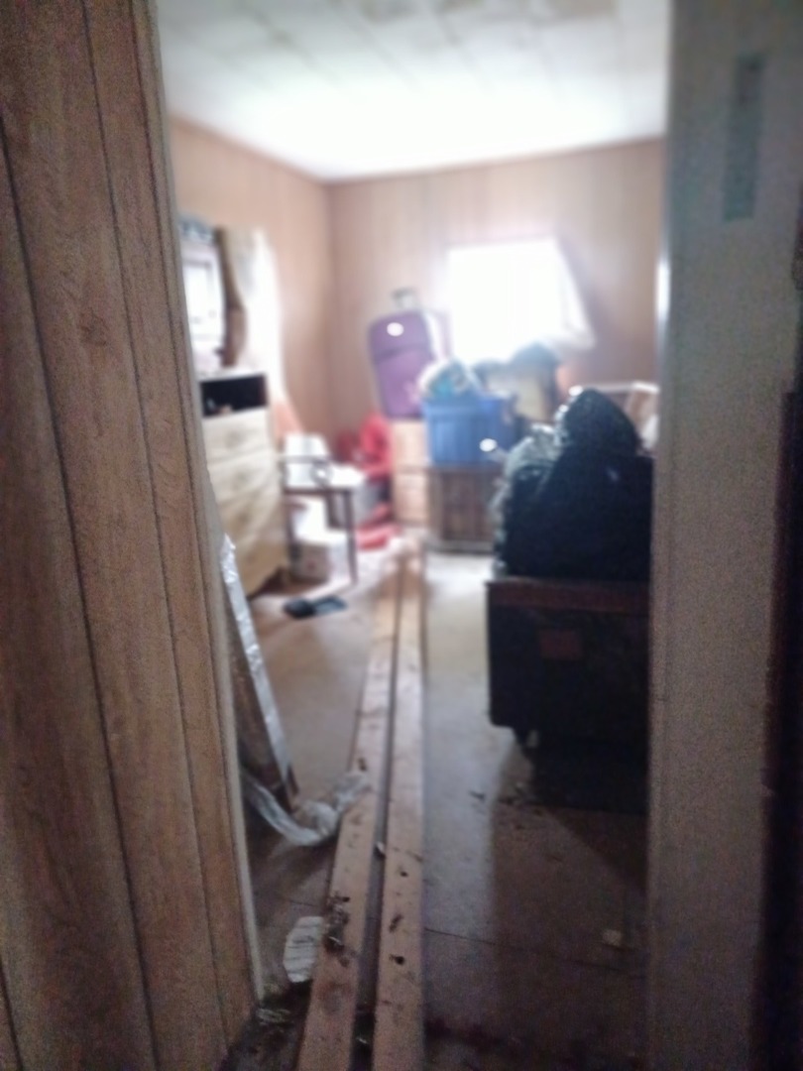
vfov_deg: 69.4
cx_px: 402
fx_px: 773
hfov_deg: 54.9
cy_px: 536
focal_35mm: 25
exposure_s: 1/17
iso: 6400
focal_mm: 4.6
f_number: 1.8
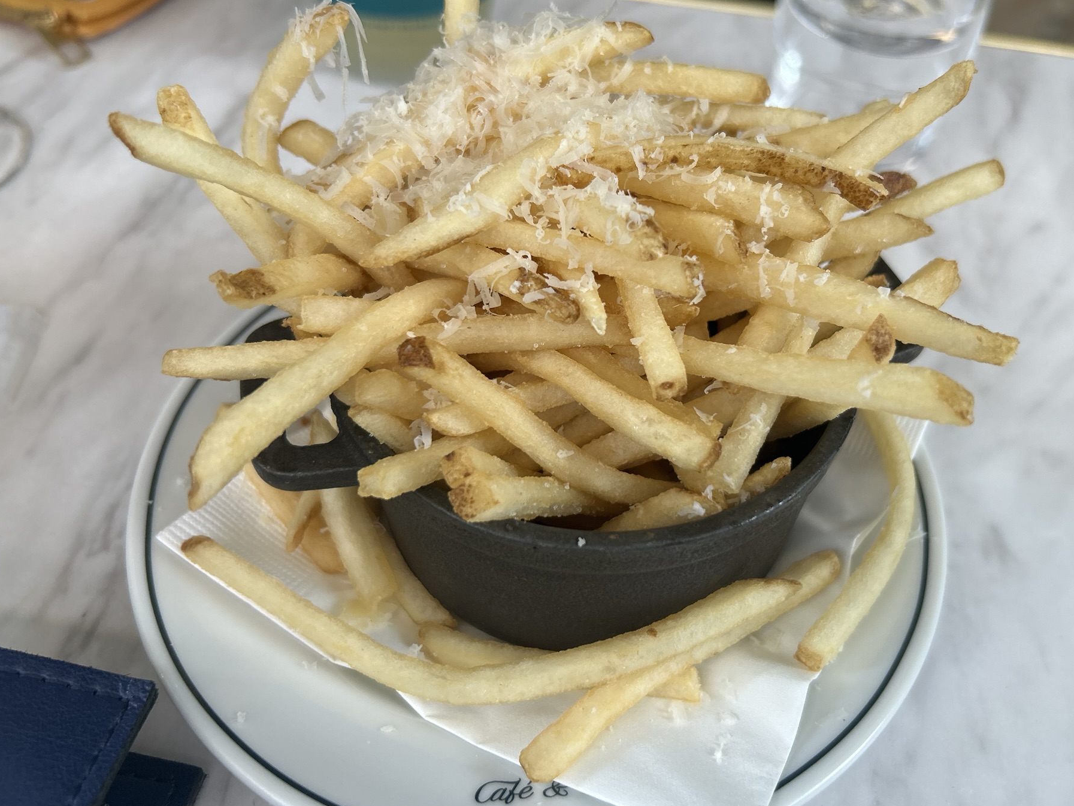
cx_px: 595
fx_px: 900
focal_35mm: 29
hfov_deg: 61.5
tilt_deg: -44.0
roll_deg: -4.8
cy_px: 363
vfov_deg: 48.2
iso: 80
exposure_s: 1/100
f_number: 1.5
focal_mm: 5.7
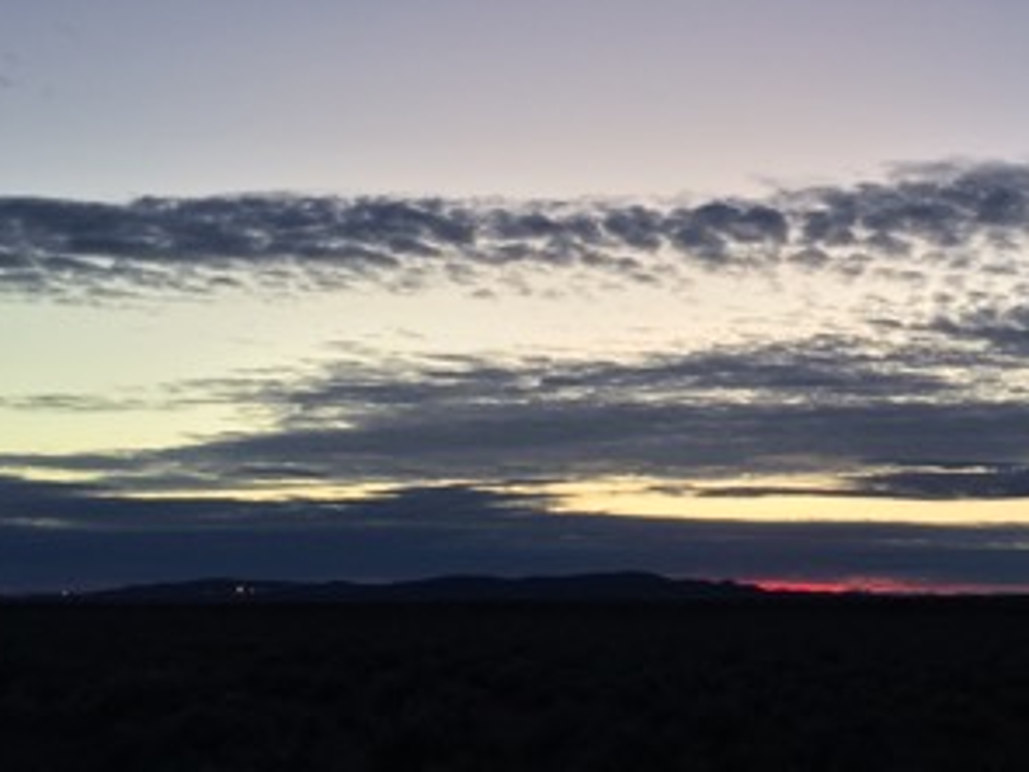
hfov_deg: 36.6
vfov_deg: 28.4
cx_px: 768
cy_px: 282
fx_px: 1516
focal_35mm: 51
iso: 40
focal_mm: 4.15
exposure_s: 1/60
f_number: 2.2
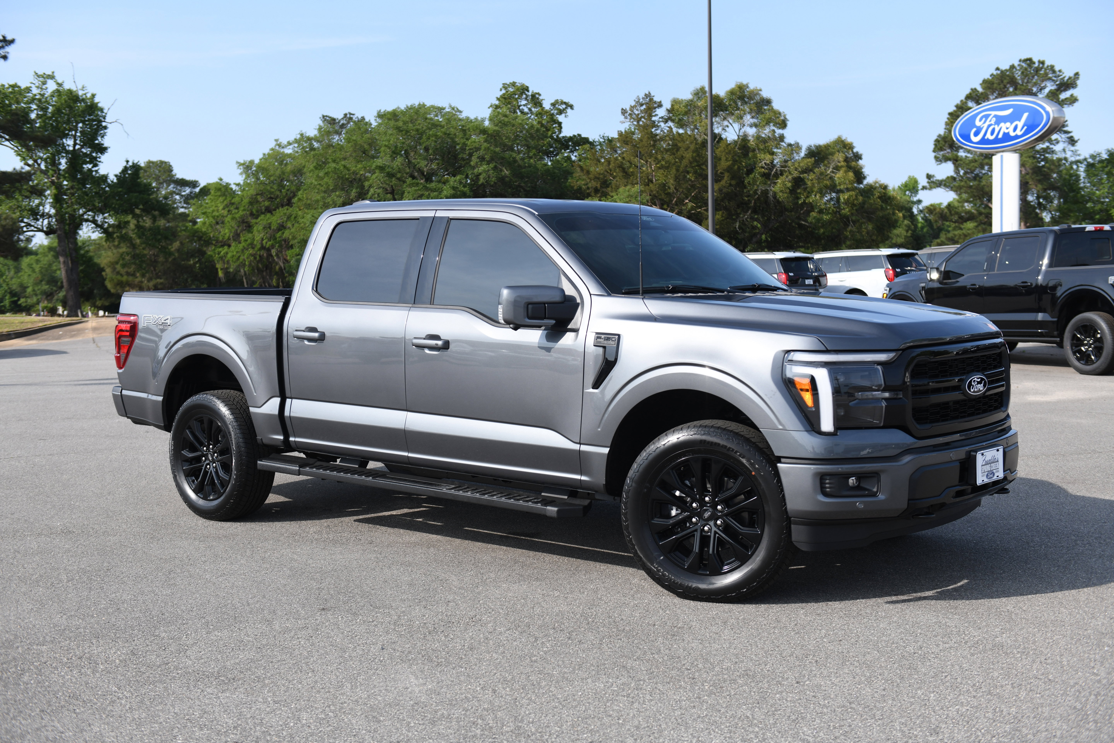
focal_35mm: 42
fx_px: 1300
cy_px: 372
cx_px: 557
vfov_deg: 31.9
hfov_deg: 46.4
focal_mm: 42
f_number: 3.5
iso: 320
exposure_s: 1/2500
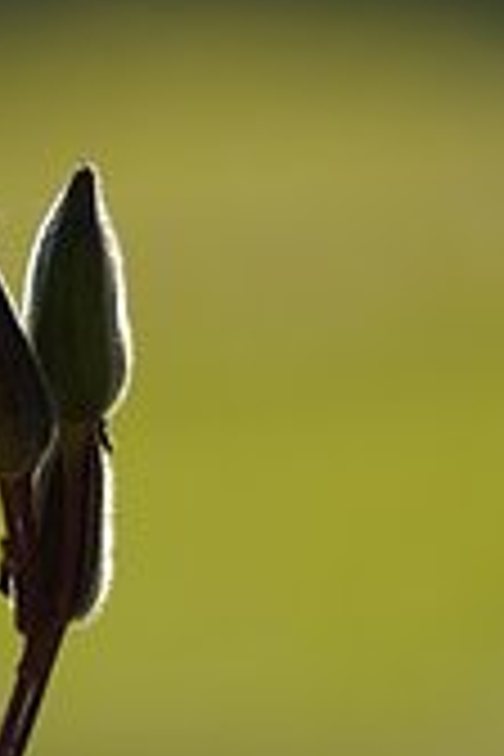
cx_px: 20
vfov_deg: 2.5
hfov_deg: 1.7
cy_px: 760
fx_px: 17324
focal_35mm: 825
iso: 100
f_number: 3.2
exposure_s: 1/1600
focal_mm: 180
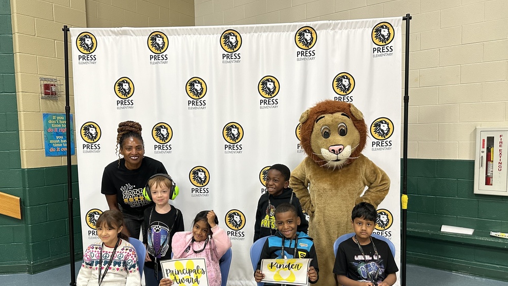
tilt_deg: -4.7
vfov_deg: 42.7
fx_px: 364
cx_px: 251
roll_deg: +0.7
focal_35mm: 27
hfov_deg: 69.9
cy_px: 168
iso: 250
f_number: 1.78
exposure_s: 1/60
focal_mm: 6.86
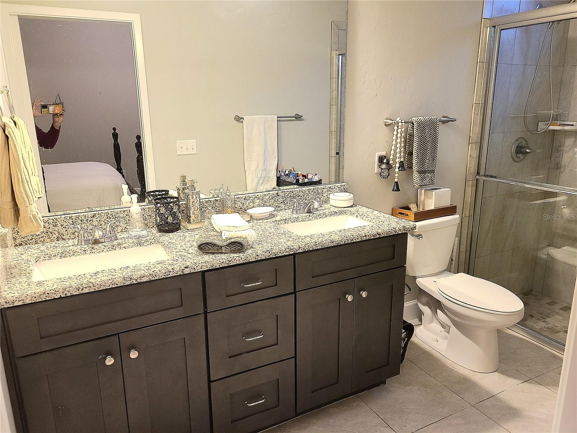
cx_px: 288
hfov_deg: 67.3
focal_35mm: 26
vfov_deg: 53.1
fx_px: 433
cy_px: 216
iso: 400
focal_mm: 5.4
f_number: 1.8
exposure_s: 1/40
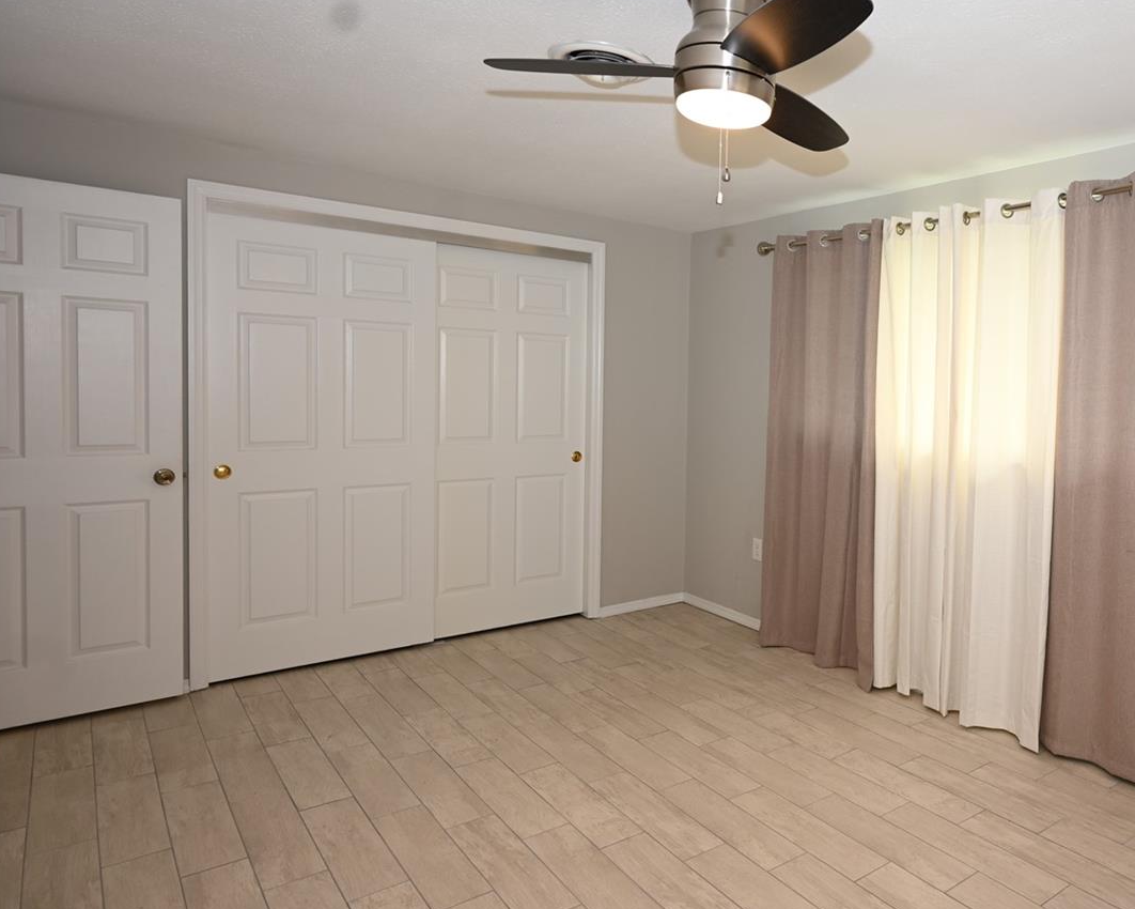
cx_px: 844
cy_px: 422
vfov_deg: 58.7
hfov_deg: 66.1
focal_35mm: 24
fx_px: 806
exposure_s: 1/60
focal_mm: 17
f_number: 4
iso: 250
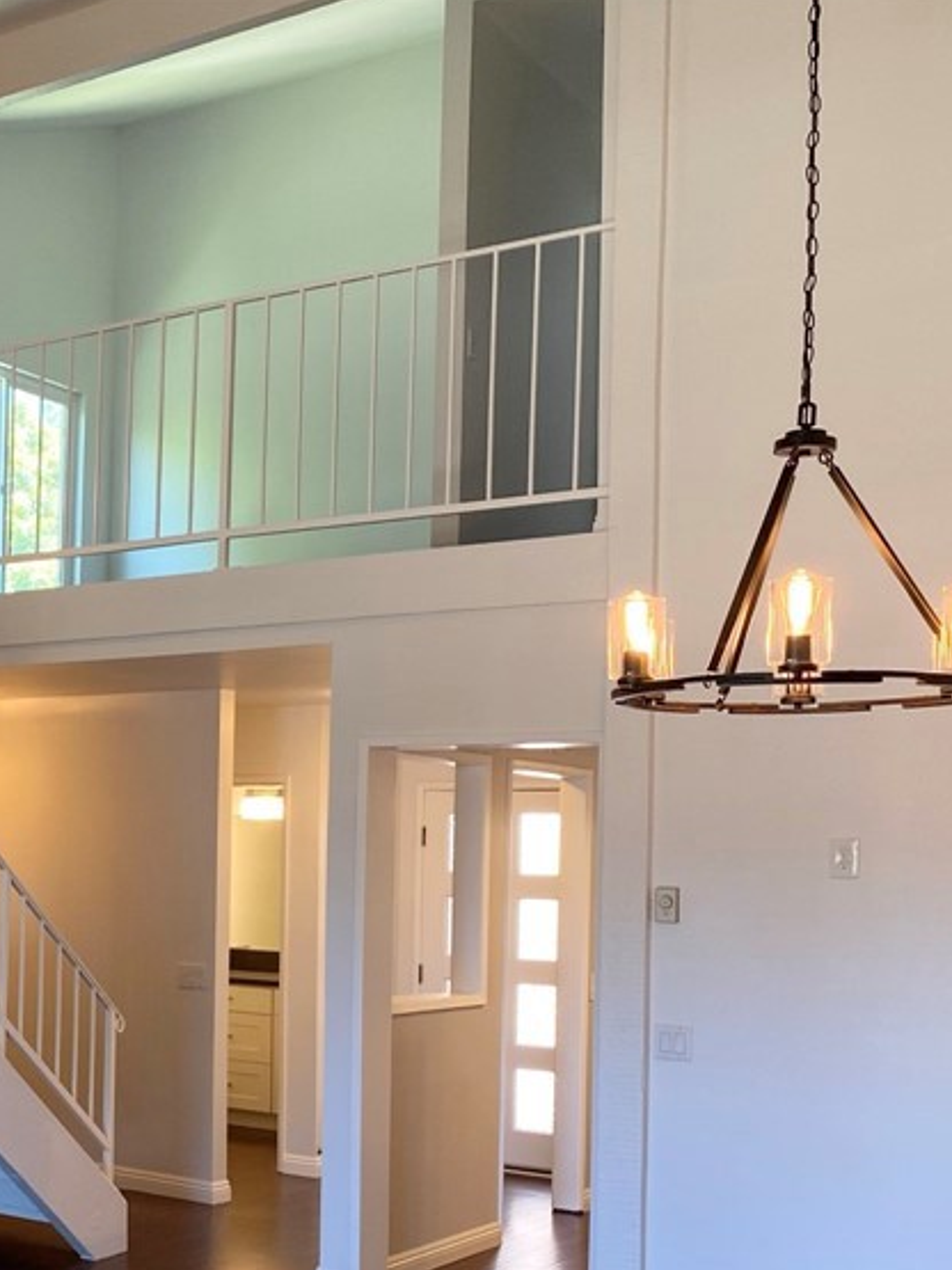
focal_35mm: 48
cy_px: 867
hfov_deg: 27.7
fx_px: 1761
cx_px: -92
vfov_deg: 39.1
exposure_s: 1/60
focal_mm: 4.25
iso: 80
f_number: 1.8
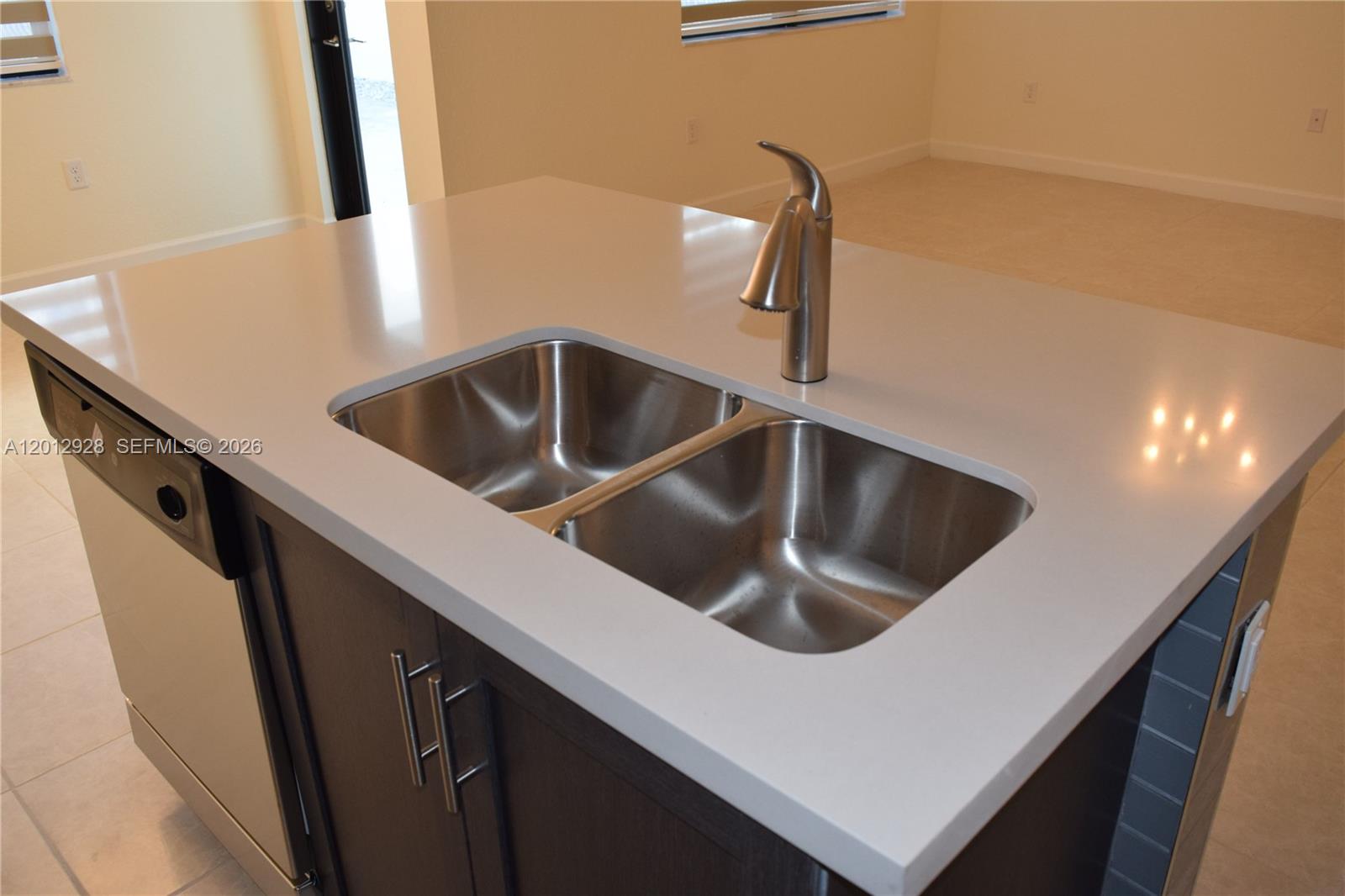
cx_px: 672
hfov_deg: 61.9
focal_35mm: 30
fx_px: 1121
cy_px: 448
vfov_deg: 43.6
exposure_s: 1/125
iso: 800
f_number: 5.6
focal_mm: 20
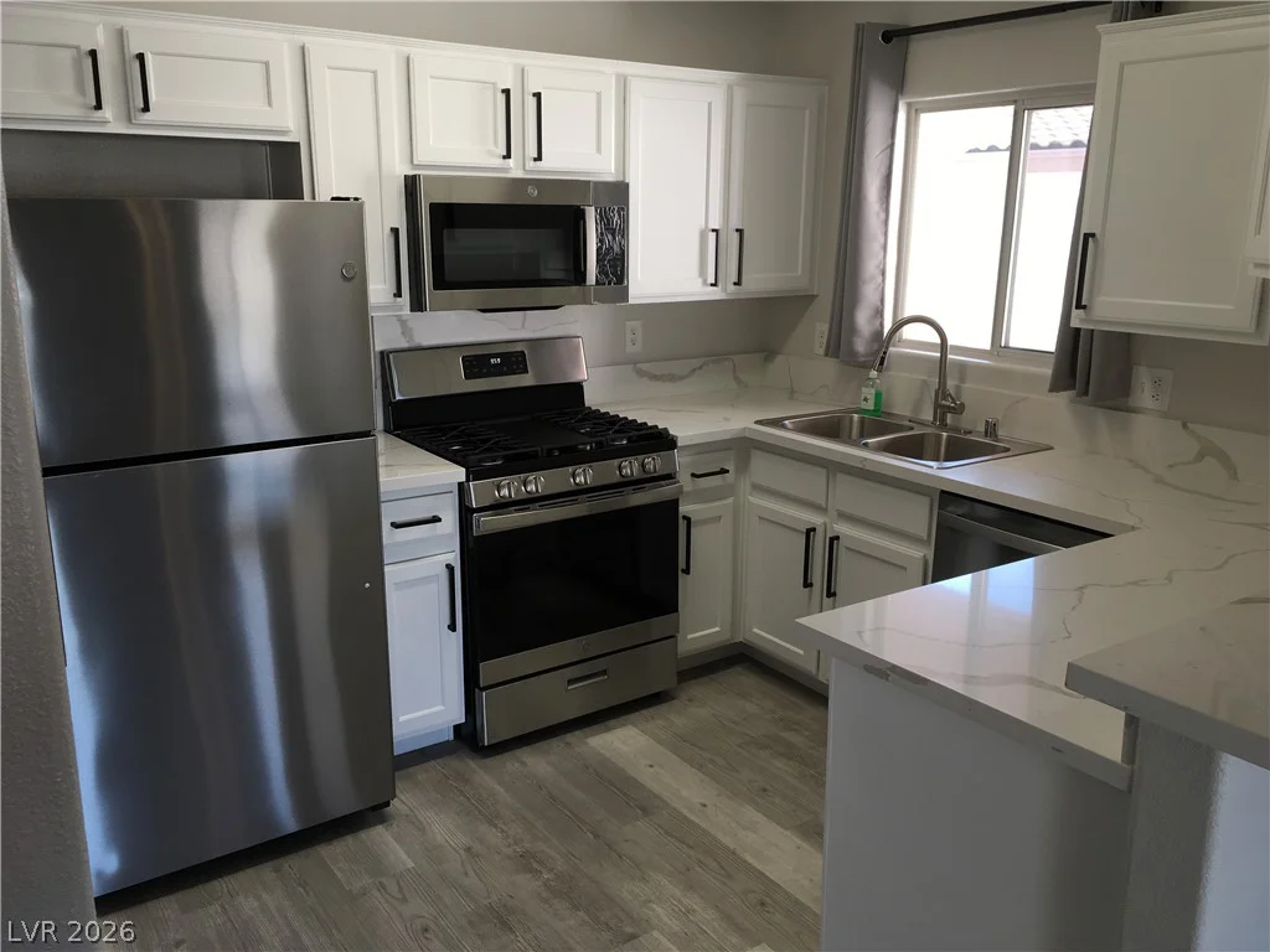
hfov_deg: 61.7
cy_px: 476
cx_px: 635
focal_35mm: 29
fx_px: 1064
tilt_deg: -12.3
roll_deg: -0.7
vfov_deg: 48.2
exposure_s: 1/60
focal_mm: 4.15
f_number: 2.2
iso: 25
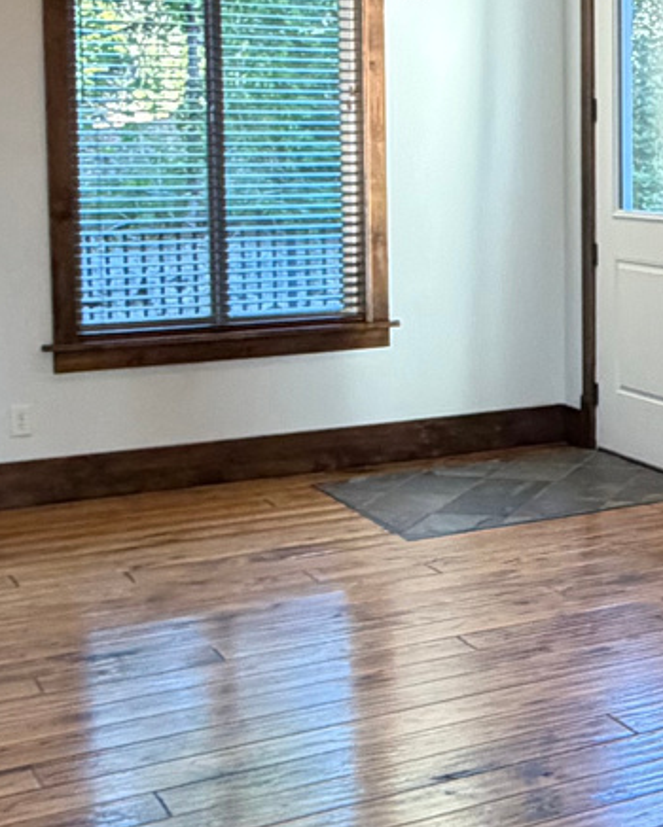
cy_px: 248
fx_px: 1569
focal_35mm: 64
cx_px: 763
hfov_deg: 22.3
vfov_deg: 29.3
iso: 320
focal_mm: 2.22
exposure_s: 1/120
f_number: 2.2
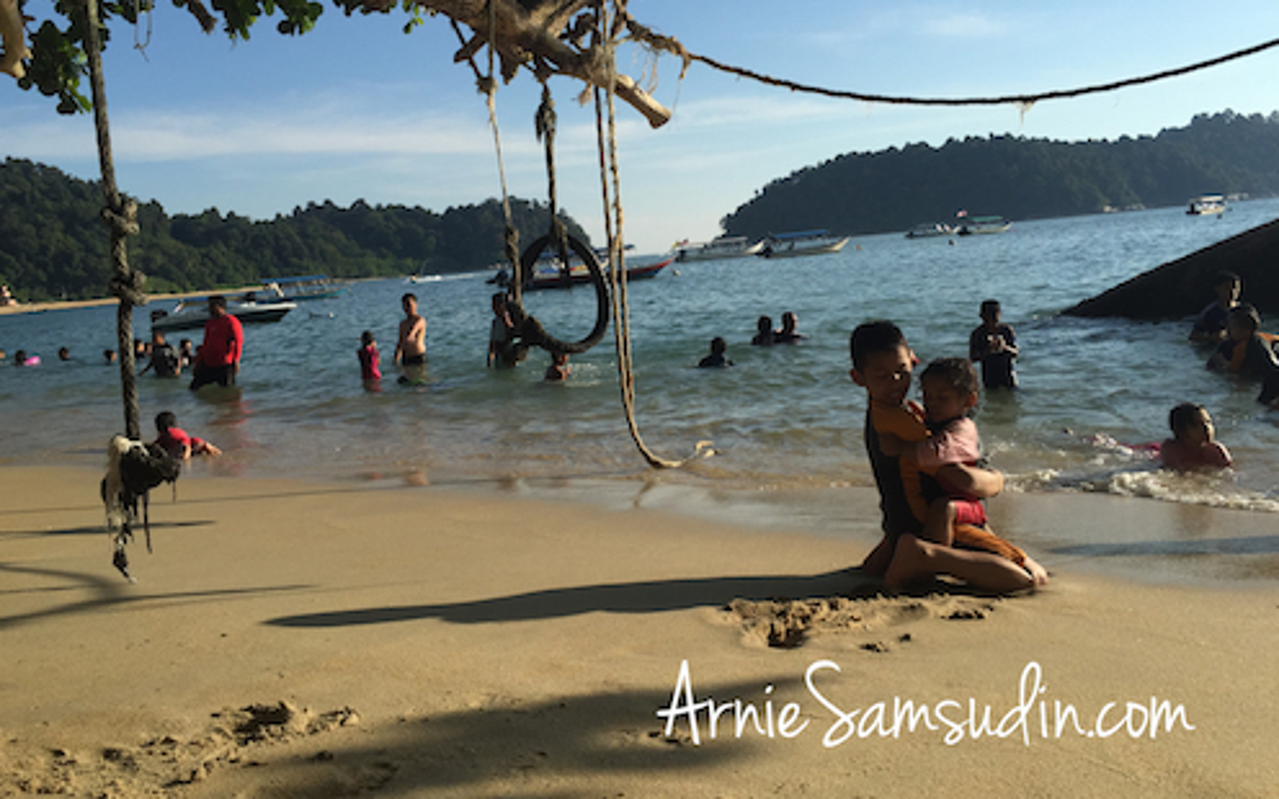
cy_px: 329
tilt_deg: -2.9
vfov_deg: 40.5
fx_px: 1081
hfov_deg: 61.2
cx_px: 642
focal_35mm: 31
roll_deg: +3.6
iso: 32
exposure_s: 1/2475
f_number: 2.2
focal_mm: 4.15
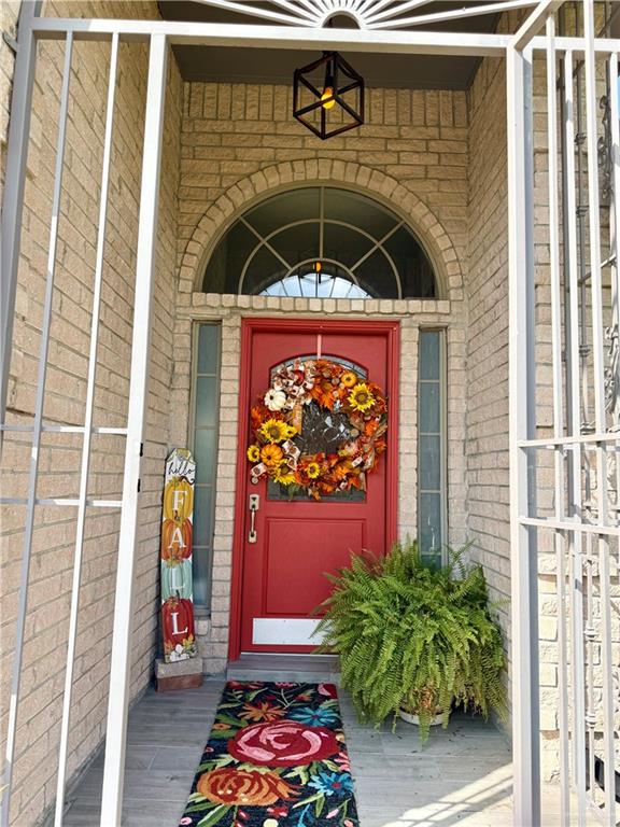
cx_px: 310
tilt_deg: +5.9
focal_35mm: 24
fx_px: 573
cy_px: 414
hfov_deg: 56.8
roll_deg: -1.6
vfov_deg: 71.6
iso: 80
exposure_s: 1/909
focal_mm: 6.76
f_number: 1.78
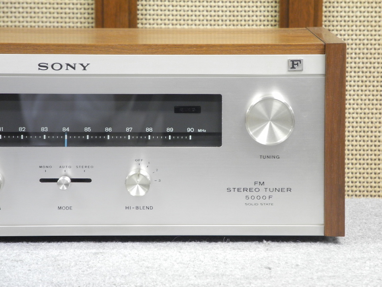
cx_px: 191
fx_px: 2207
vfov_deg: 7.4
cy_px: 144
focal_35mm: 200
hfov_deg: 9.9
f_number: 5.6
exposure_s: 1/7.3
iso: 400
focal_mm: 42.6
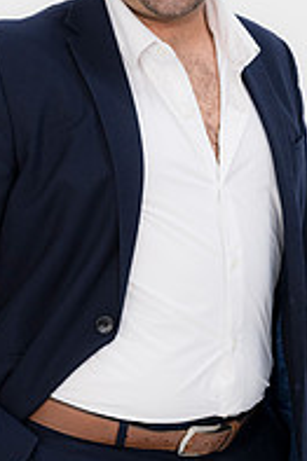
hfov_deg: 7.8
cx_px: 171
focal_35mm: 176
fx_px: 2255
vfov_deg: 11.7
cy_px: 192
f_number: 3.2
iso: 800
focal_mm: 77
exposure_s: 1/125
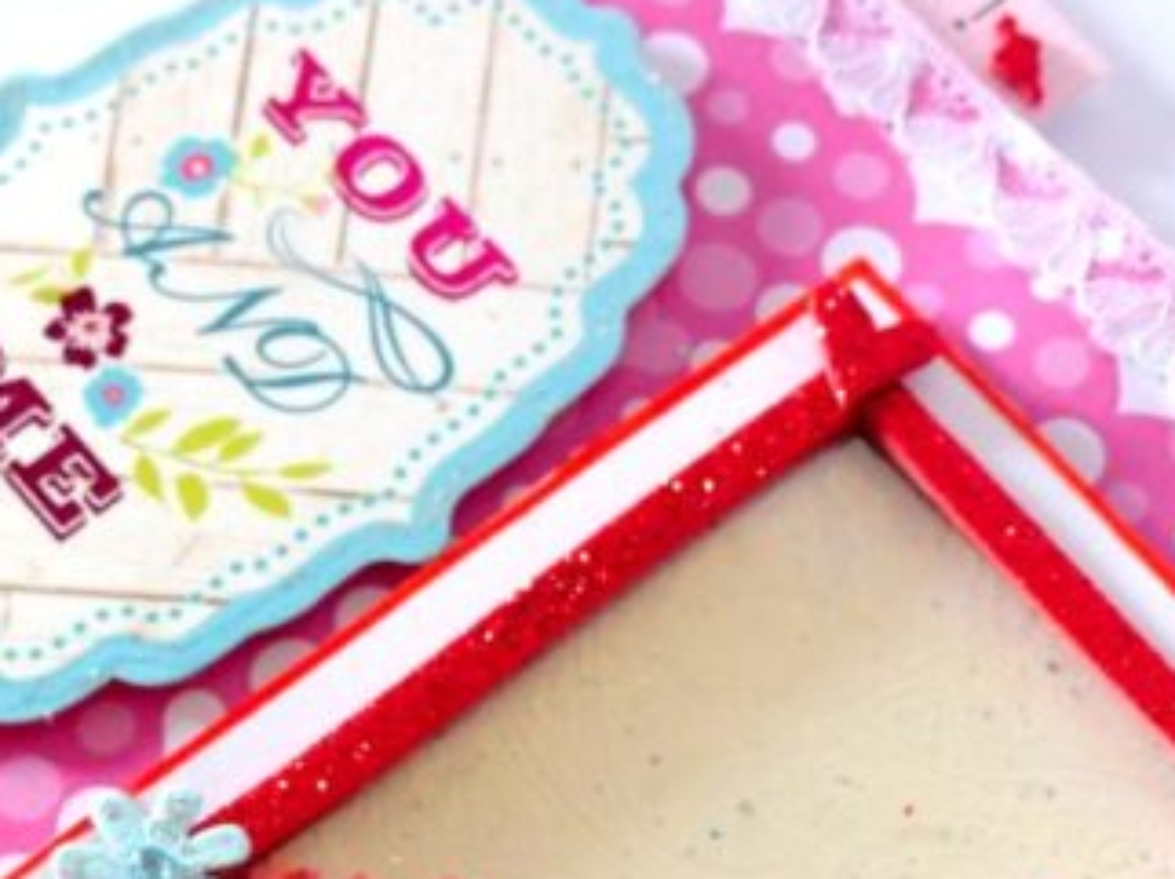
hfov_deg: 17.9
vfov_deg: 13.4
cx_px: 536
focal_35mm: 110
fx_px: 3731
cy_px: 744
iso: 320
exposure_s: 1/60
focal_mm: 10.5
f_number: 2.8
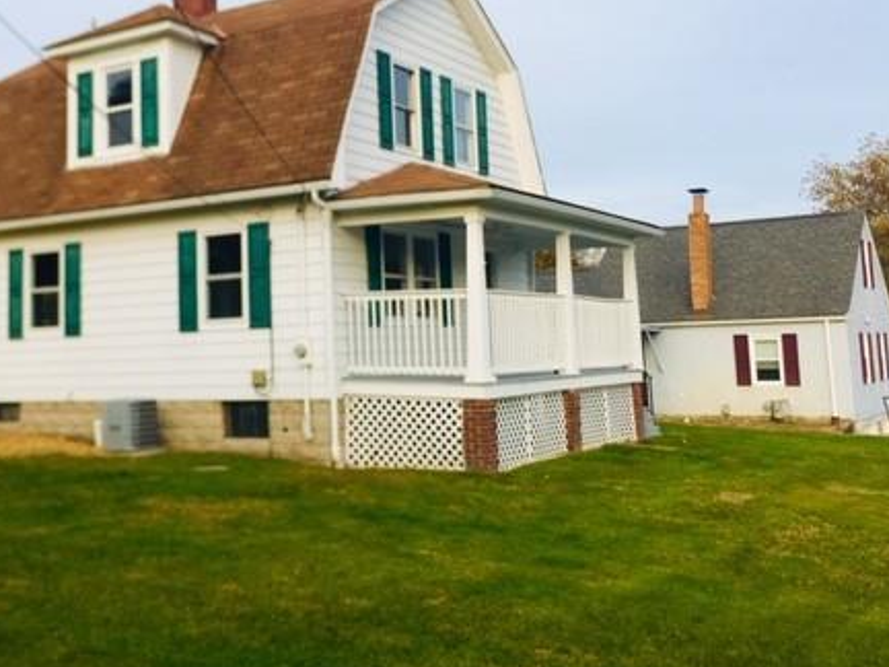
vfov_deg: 33.3
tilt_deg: +7.5
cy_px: 229
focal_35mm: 43
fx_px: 1104
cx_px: 337
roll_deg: +1.2
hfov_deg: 43.5
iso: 25
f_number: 2.2
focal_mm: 4.15
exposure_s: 1/306
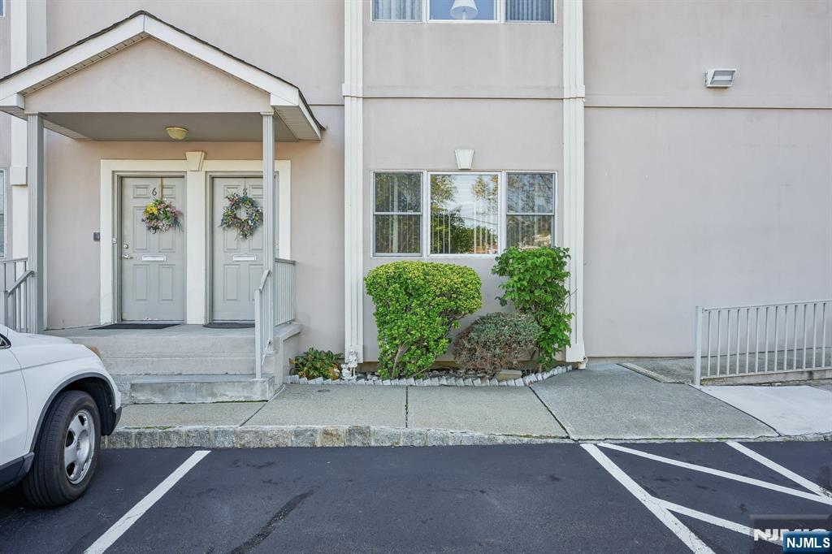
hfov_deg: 78.6
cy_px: 277
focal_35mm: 22
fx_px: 508
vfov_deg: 57.2
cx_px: 416
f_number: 8
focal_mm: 22
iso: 100
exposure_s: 1/50
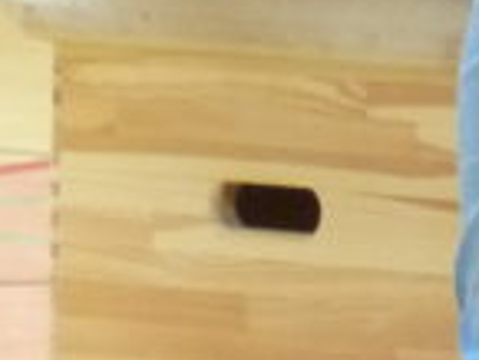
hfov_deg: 1.0
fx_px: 28418
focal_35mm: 2052
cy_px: -892
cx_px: 446
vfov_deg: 0.7
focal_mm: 52.3
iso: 400
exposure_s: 1/80
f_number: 2.8
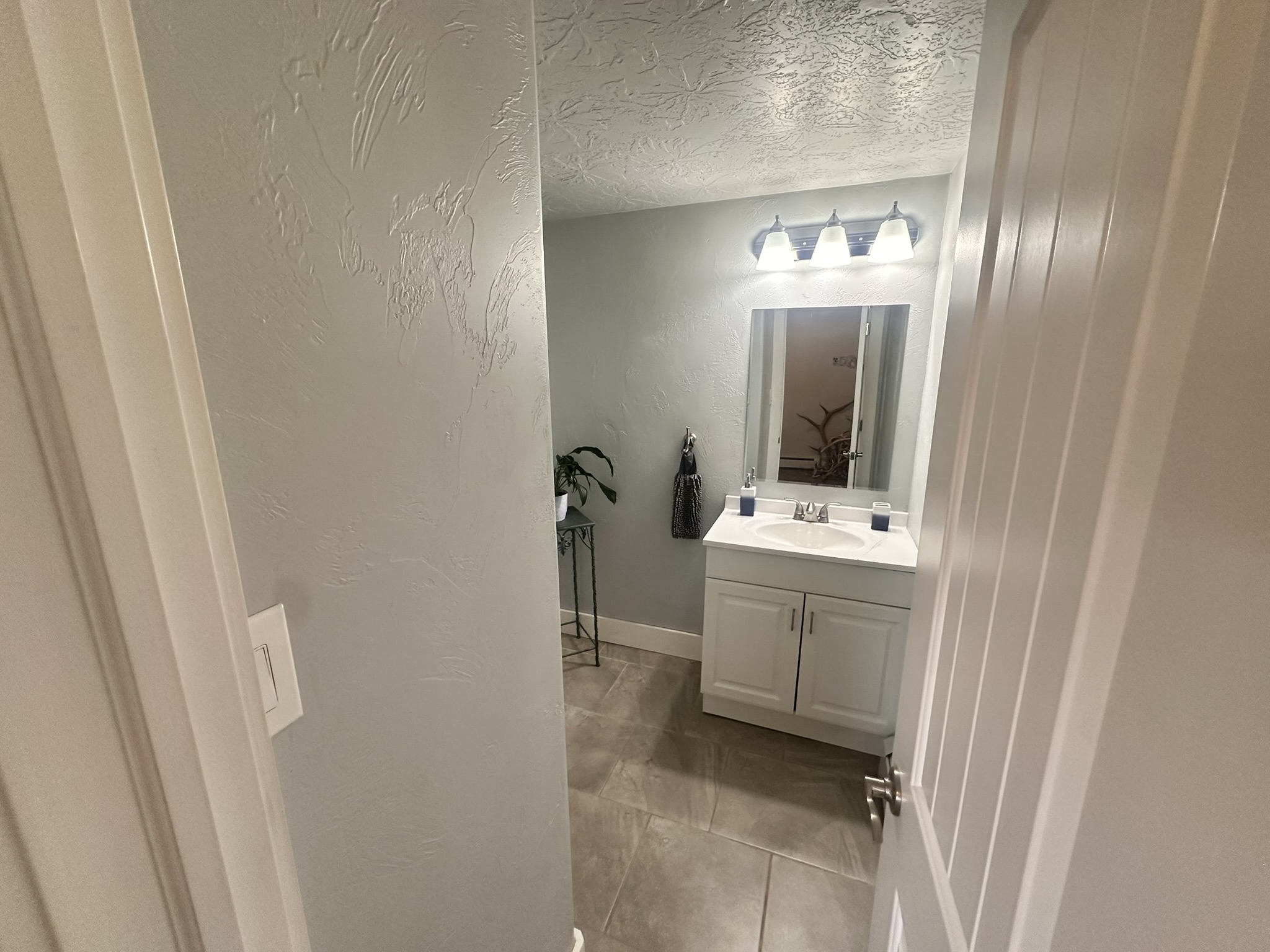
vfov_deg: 85.7
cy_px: 476
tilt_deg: -13.8
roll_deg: +0.3
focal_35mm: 14
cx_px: 635
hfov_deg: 102.1
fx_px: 514
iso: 250
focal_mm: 2.22
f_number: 2.2
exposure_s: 1/120
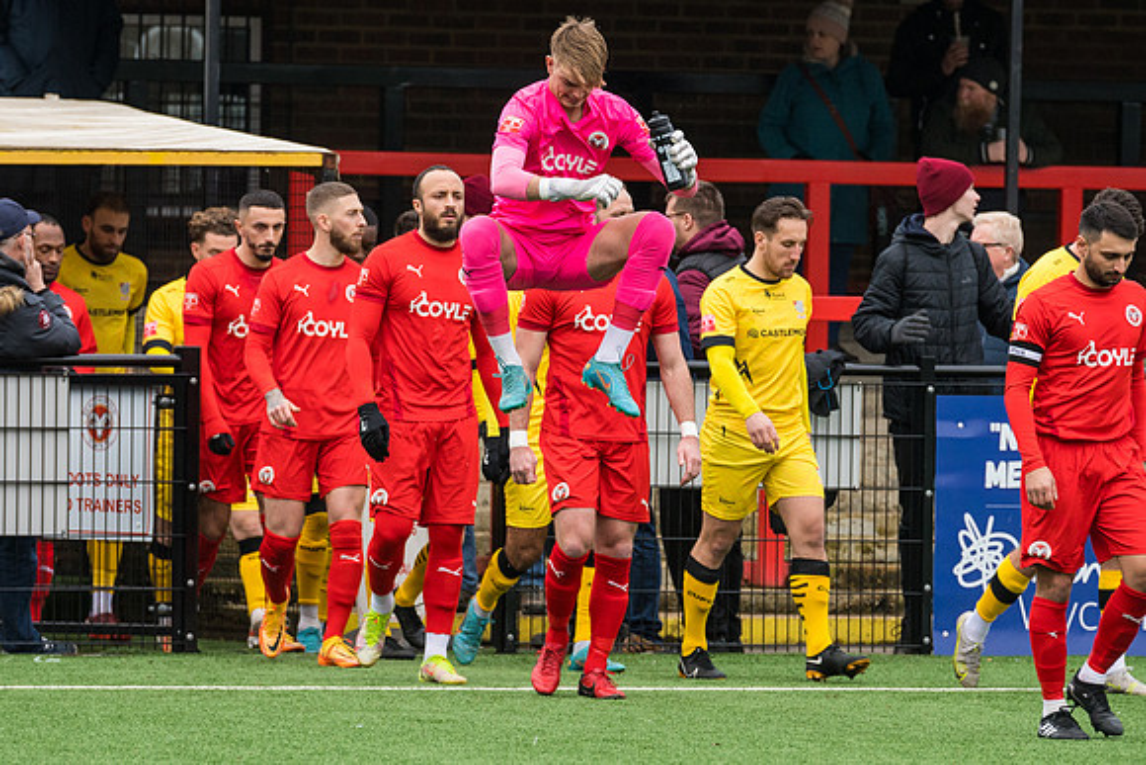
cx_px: 573
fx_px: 12895
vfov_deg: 3.4
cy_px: 382
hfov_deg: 5.1
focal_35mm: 405
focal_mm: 270
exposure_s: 1/400
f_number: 5
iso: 800
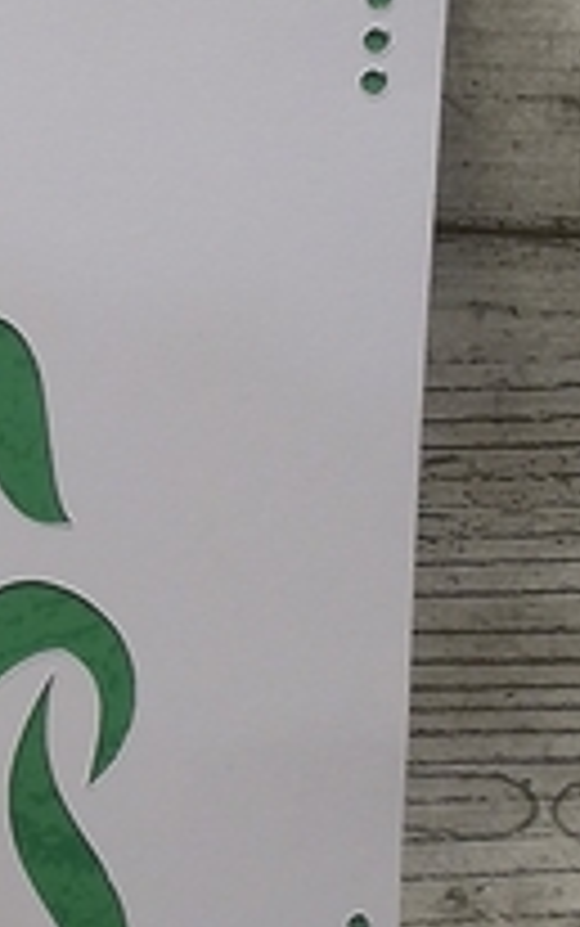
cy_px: 524
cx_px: -324
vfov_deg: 30.6
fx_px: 1692
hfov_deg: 17.3
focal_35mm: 67
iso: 84
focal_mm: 4.1
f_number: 3.3
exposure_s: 1/30
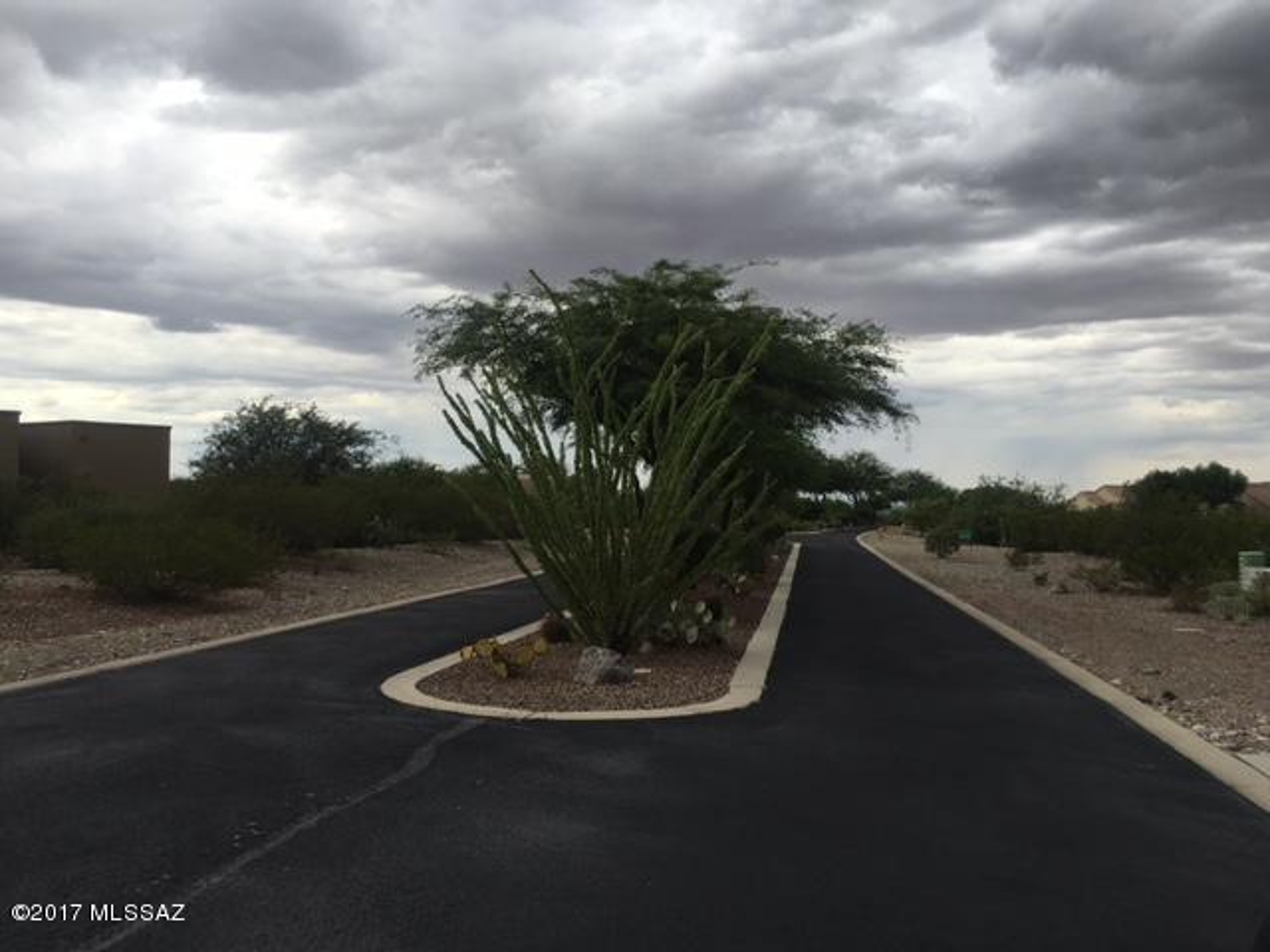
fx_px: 1064
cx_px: 635
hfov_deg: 61.7
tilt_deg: +1.5
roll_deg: -1.0
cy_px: 476
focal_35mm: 29
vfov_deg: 48.2
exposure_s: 1/874
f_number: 2.2
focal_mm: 4.15
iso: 25
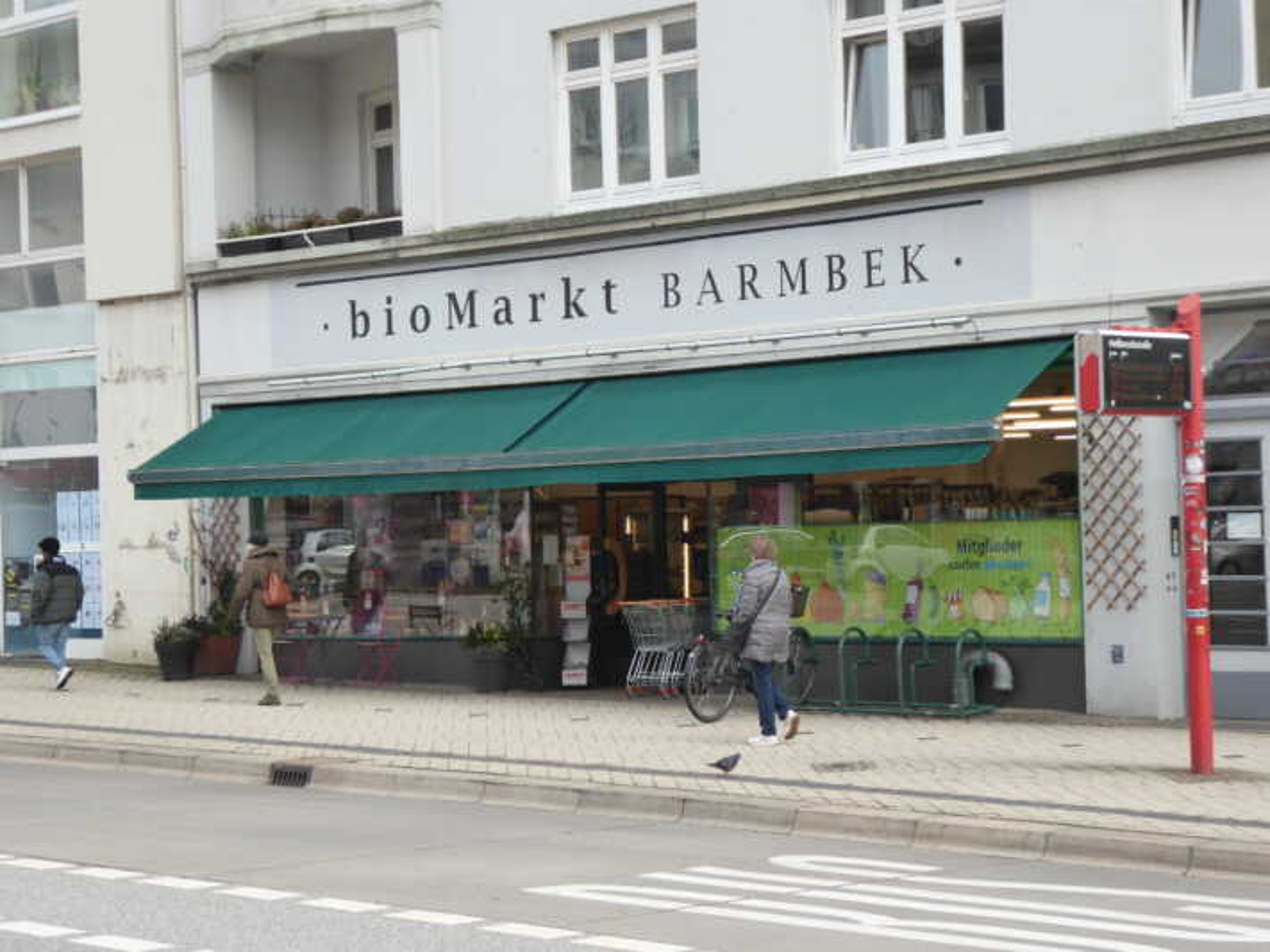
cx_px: 635
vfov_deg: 19.6
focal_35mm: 75
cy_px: 476
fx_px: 2751
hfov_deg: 26.0
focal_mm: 12.5
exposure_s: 1/160
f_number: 4.5
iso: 160
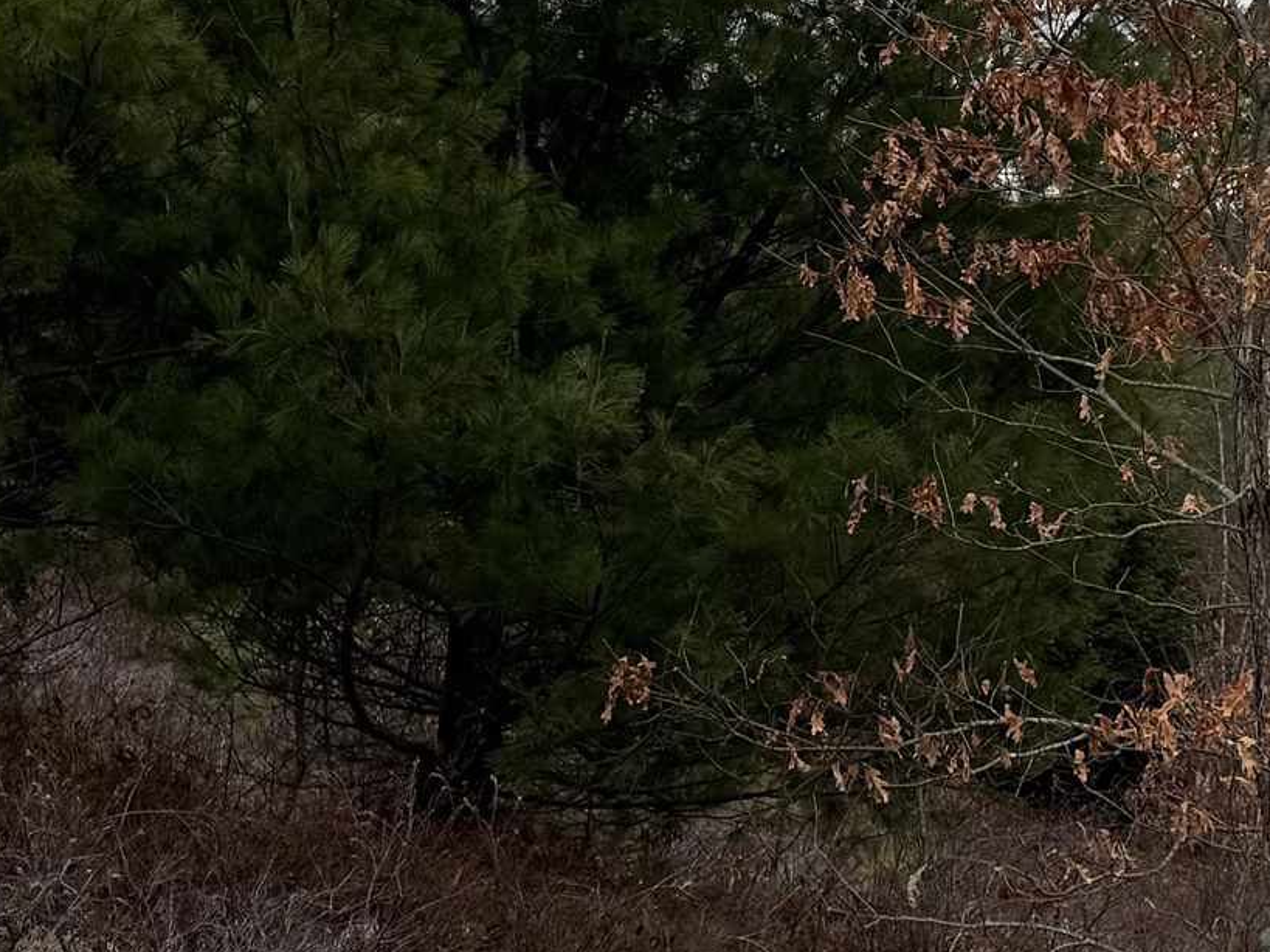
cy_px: -133
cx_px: 1394
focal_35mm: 90
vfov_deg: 15.9
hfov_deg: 20.7
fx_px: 3301
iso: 80
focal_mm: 6.76
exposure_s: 1/3279
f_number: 1.78
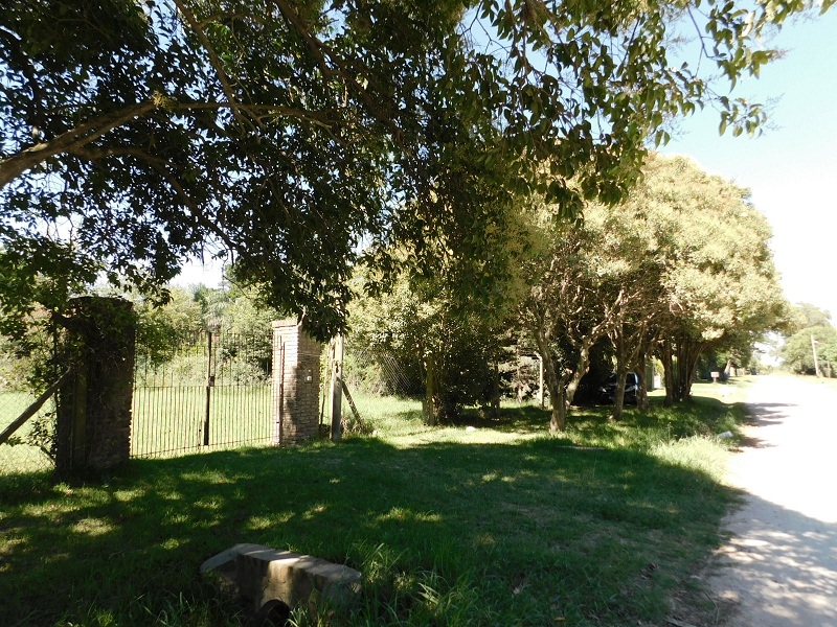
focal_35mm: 23
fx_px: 556
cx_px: 418
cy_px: 314
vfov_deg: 58.9
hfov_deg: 73.9
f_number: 3
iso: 125
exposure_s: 1/320
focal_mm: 4
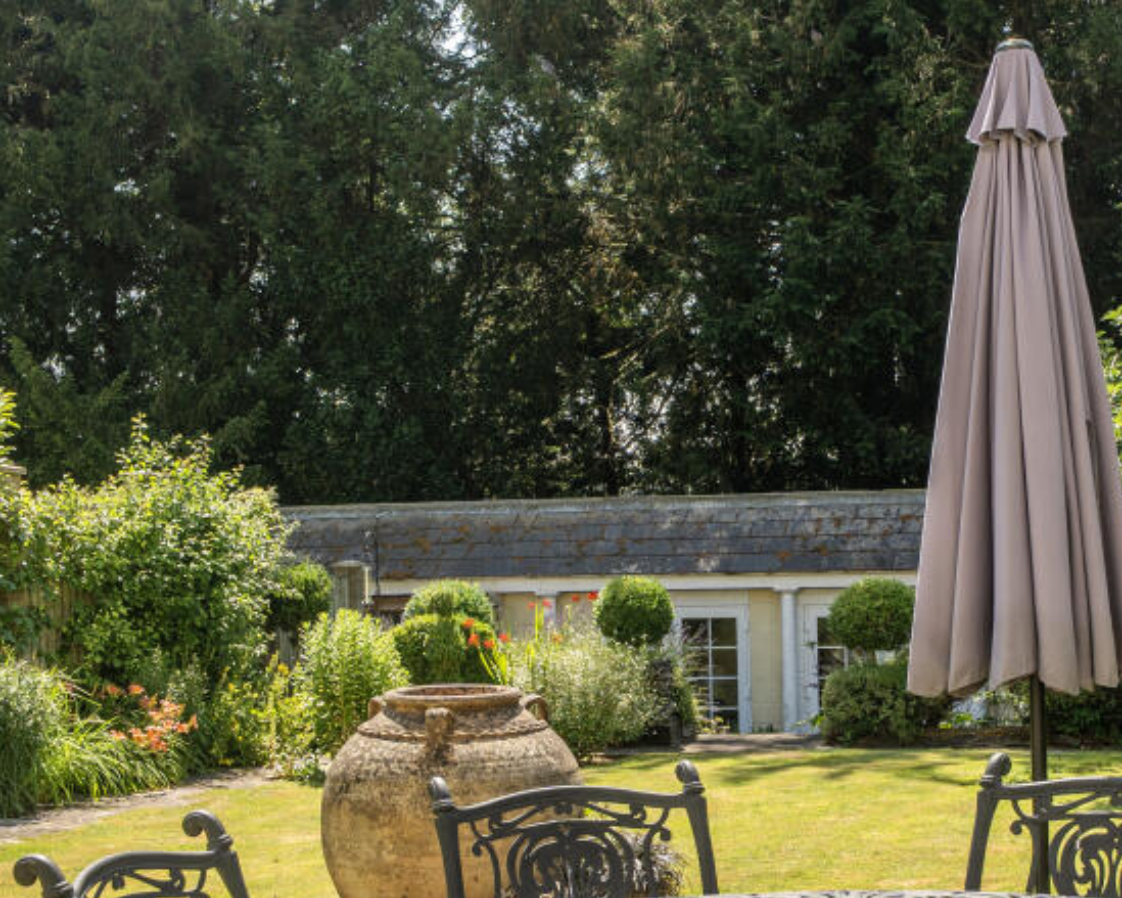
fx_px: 2092
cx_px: 785
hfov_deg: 29.7
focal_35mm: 63
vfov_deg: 24.1
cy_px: 600
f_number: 8
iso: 200
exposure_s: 1/200
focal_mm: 24
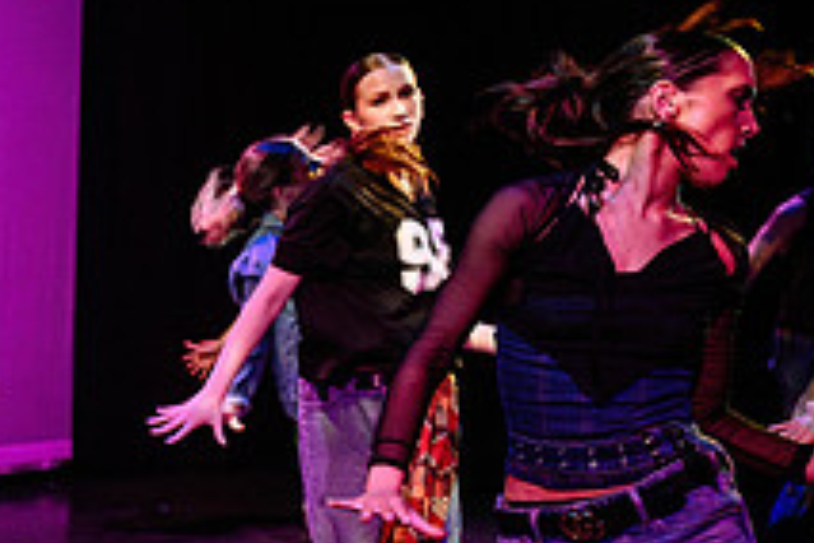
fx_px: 1831
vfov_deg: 16.5
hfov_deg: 21.2
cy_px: 555
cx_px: -402
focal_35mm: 81
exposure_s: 1/300
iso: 2000
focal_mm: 24
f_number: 2.8
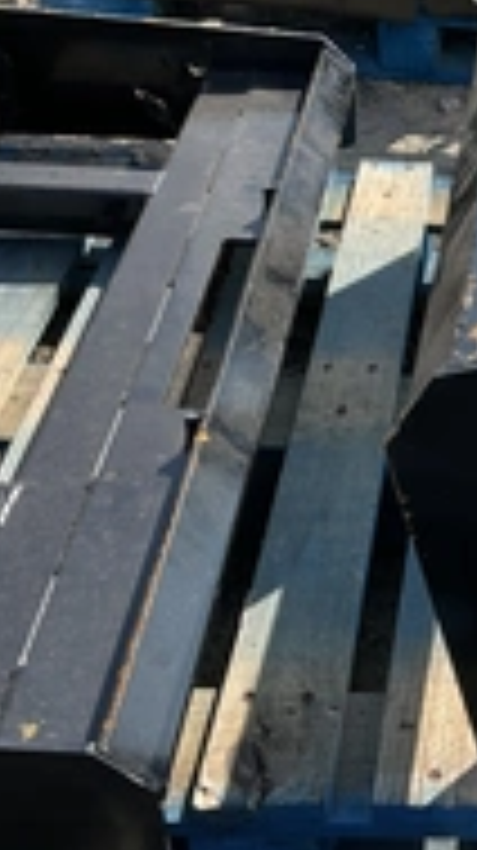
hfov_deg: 16.9
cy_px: 351
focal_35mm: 67
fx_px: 1510
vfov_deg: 31.4
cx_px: 630
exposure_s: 1/1195
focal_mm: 3
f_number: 1.8
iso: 25
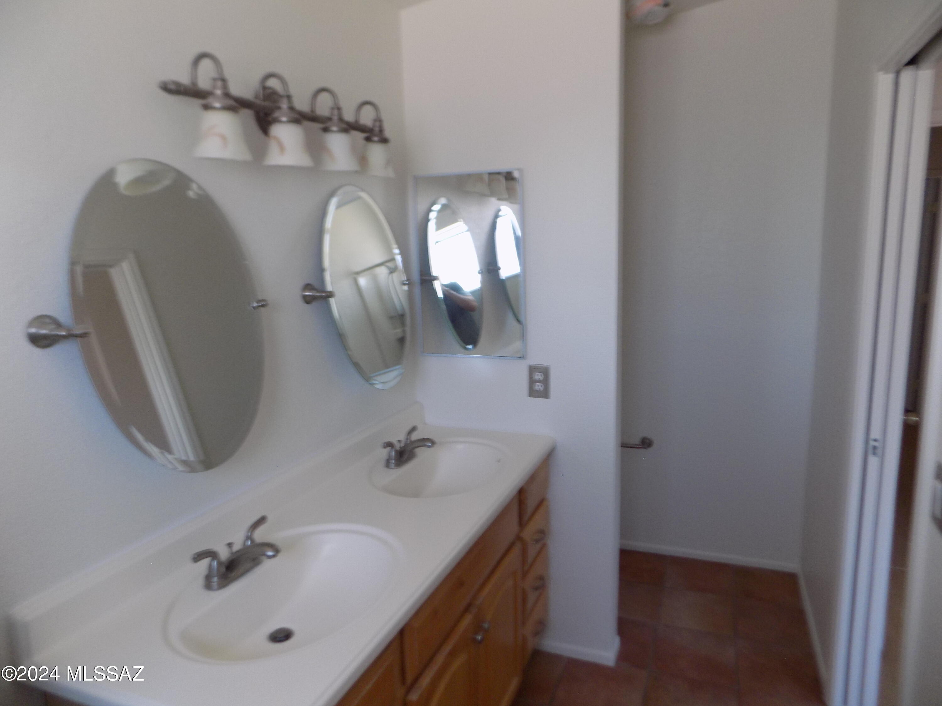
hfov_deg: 73.9
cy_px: 353
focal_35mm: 23
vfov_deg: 58.9
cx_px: 471
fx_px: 626
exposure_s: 1/30
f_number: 3.1
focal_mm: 4
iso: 125
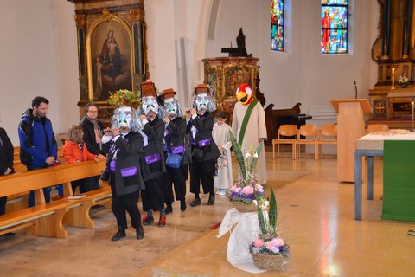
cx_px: 208
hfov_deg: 49.6
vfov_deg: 34.2
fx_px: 450
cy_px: 138
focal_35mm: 39
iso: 800
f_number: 3.8
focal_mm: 26
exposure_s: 1/60
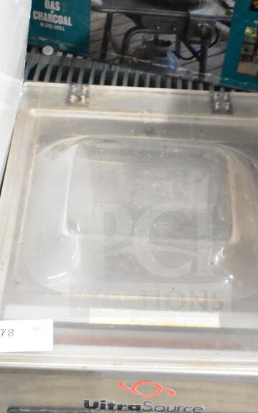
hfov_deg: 21.3
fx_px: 685
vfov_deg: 33.4
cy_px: 260
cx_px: 150
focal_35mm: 61
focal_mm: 25
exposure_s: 1/40
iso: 7200
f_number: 4
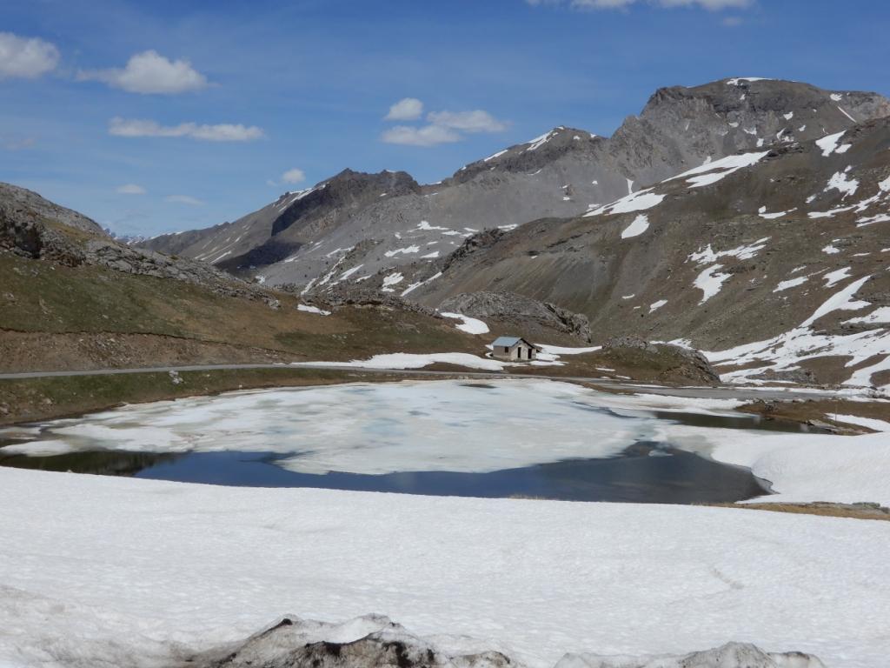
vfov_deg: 32.2
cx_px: 445
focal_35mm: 45
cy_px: 334
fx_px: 1157
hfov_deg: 42.1
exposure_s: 1/1600
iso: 80
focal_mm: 8
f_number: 4.5
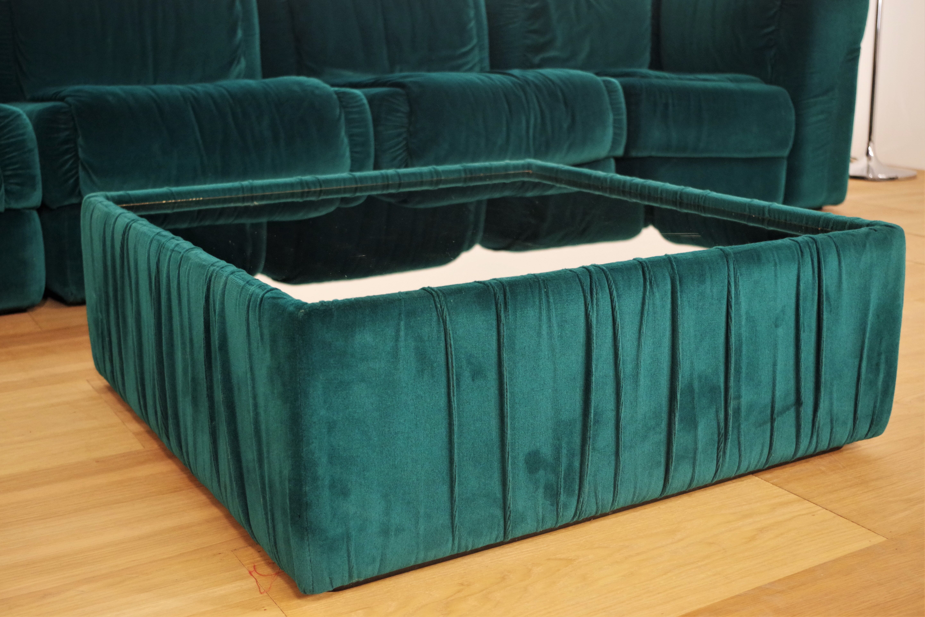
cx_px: 462
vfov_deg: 31.9
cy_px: 308
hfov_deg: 46.4
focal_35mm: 42
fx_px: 1079
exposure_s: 1/60
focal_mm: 28.13
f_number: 4
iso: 1600
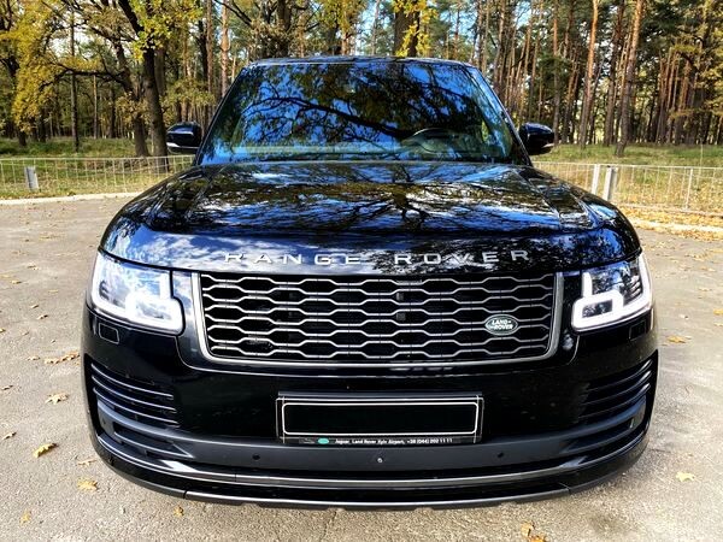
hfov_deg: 67.3
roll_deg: -0.9
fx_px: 543
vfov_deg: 53.1
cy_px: 271
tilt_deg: -12.9
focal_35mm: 26
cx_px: 362
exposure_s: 1/184
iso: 32
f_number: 1.8
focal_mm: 4.25
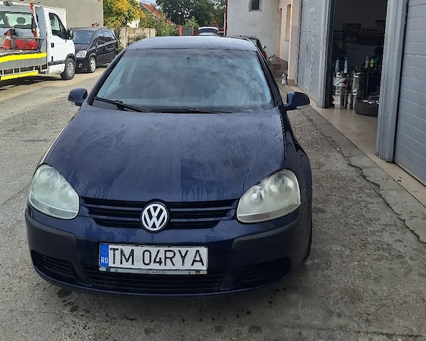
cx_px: 215
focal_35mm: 32
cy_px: 93
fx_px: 404
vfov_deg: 44.5
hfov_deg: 55.7
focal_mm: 5.54
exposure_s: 1/3333
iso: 40
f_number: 1.8
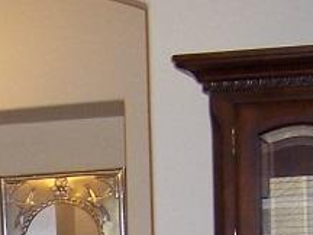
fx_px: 1402
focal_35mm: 155
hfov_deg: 12.5
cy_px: 414
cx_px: -45
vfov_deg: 9.2
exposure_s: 1/60
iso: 125
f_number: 2.8
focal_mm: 6.2
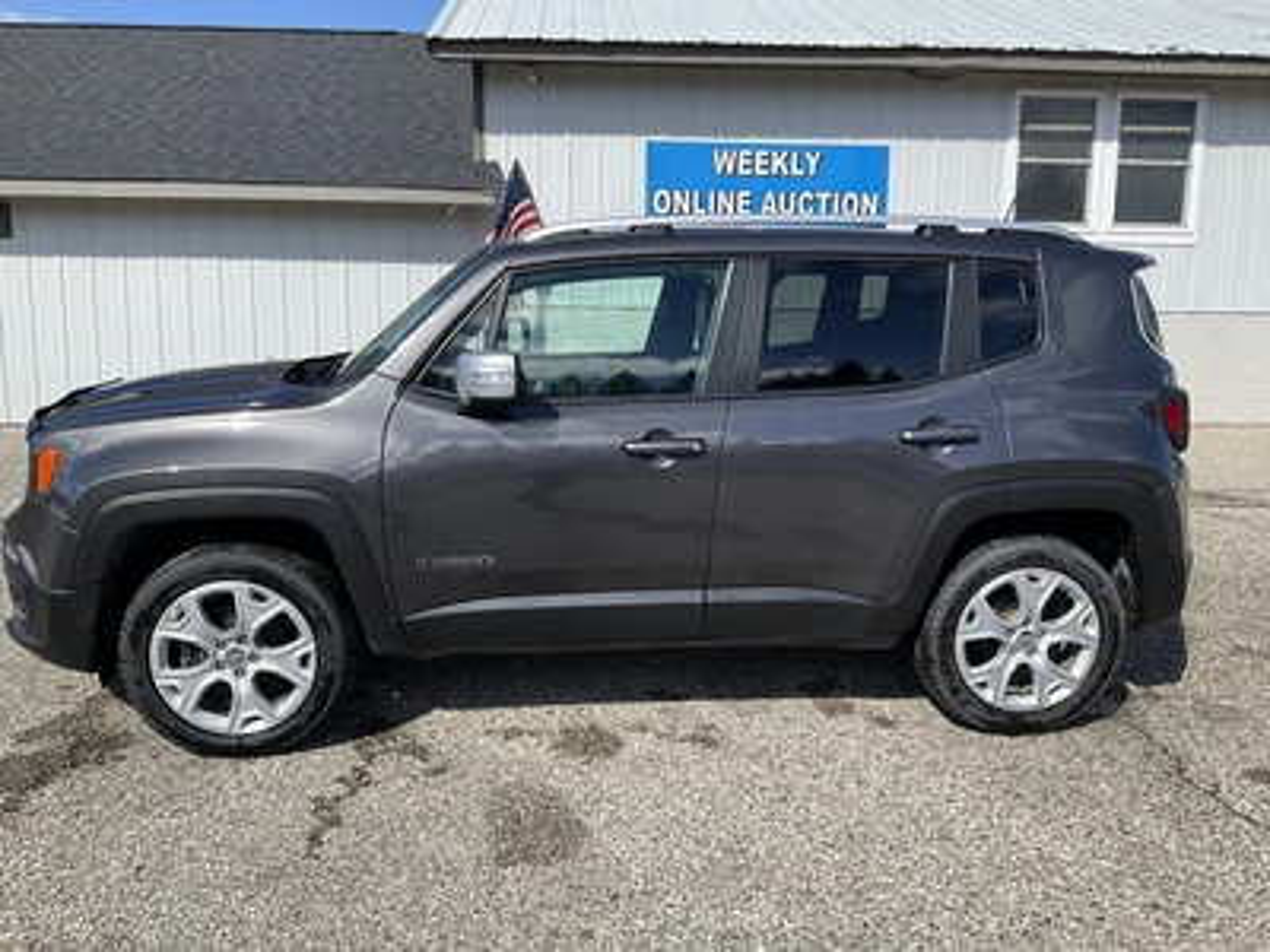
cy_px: 476
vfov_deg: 48.2
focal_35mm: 29
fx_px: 1064
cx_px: 635
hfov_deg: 61.7
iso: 25
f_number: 1.8
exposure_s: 1/1342
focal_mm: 3
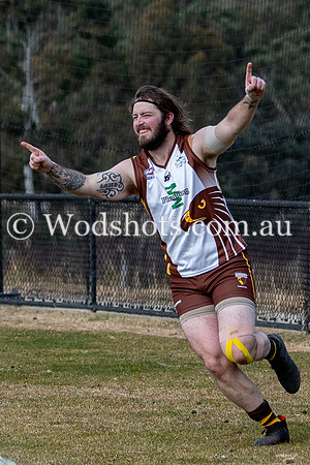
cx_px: 149
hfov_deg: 2.6
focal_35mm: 526
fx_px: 6791
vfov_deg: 3.9
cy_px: 200
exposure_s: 1/1600
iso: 360
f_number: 3.5
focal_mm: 102
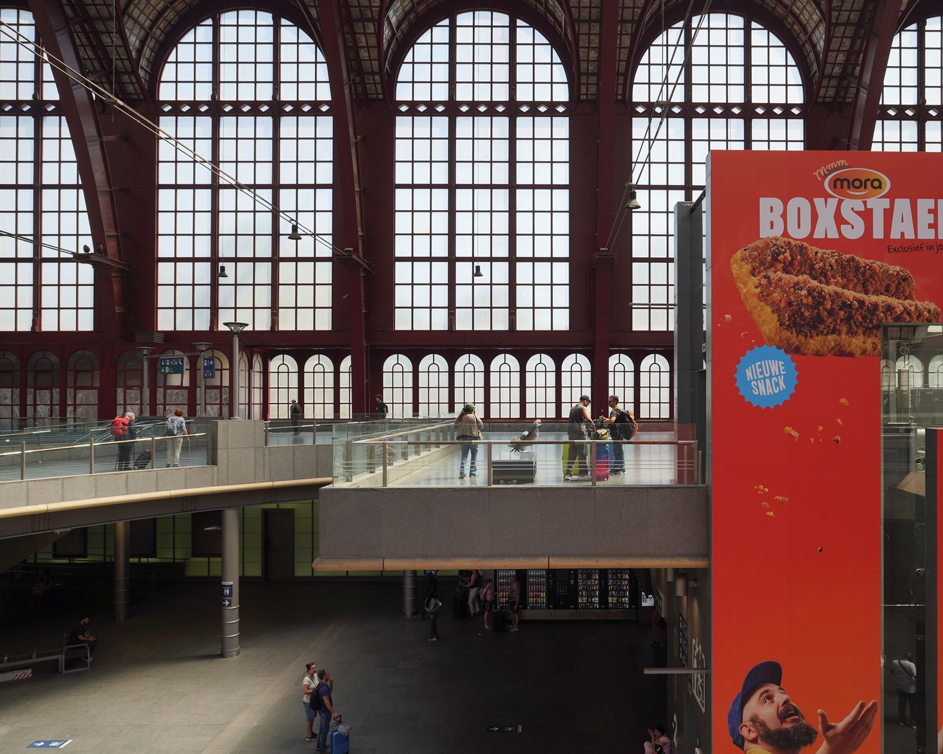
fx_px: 781
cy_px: 390
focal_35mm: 28
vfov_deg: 51.5
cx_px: 566
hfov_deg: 61.7
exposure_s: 1/100
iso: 100
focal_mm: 24
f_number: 8
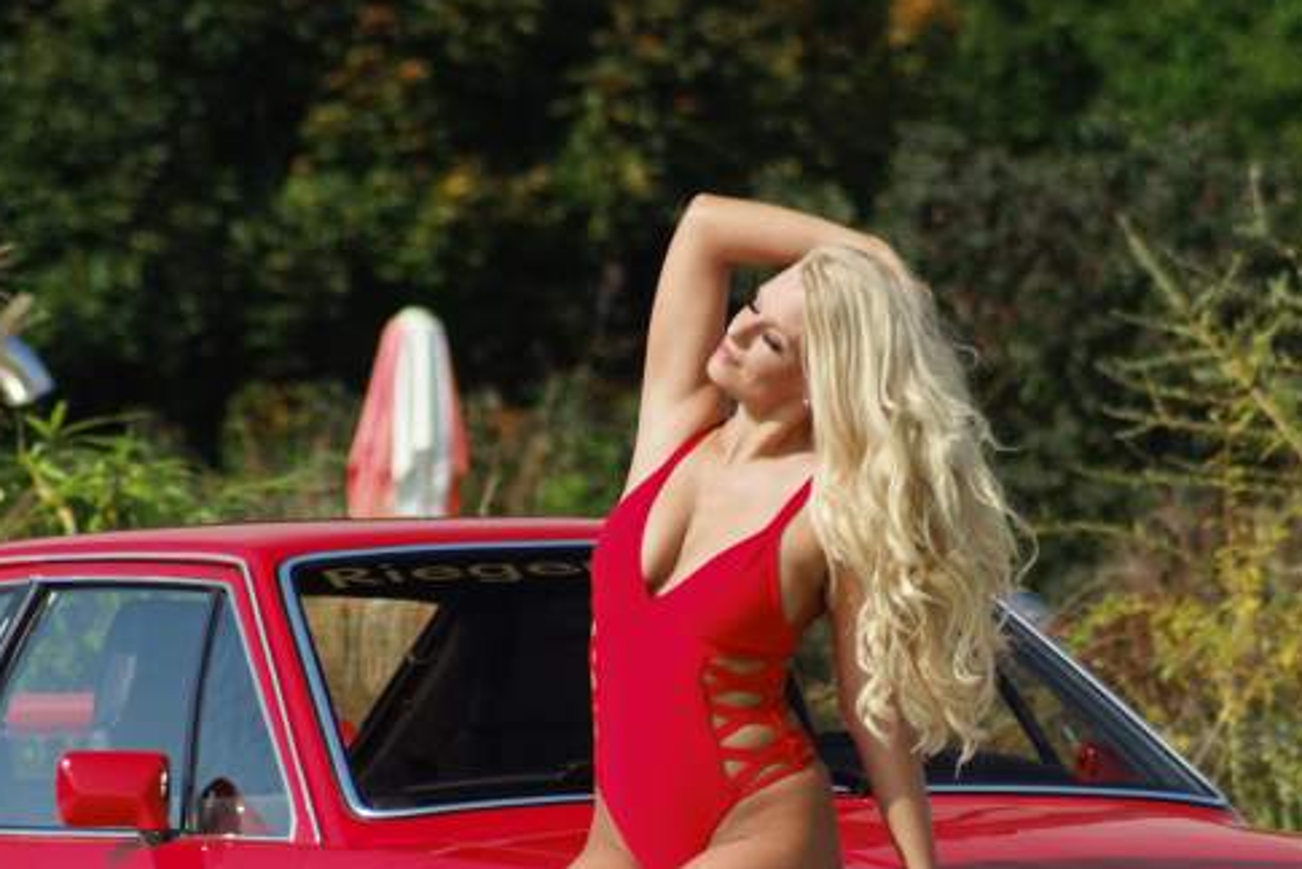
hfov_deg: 3.1
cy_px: 736
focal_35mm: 665
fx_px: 24064
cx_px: 631
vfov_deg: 2.1
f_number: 5.6
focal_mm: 210
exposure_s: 1/200
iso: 100
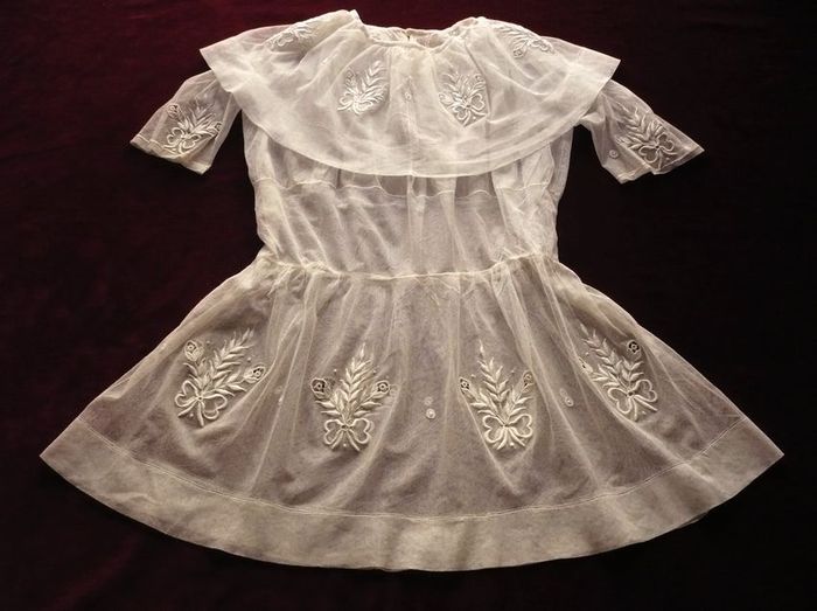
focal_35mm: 35
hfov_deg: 52.7
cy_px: 306
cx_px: 408
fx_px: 825
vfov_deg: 40.6
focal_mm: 5.8
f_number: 2.8
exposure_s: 1/320
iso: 400
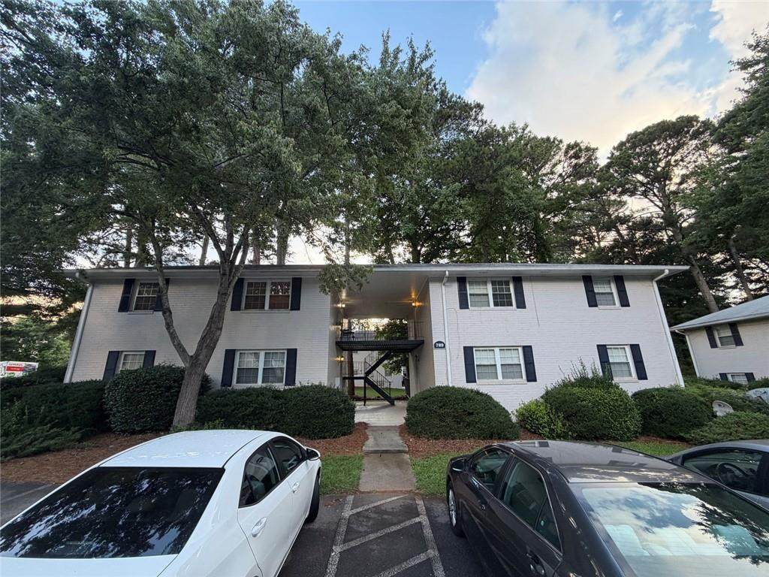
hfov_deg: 102.1
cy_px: 288
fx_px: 311
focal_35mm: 14
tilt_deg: +15.5
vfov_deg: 85.7
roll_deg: +1.0
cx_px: 384
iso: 125
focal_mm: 2.22
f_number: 2.2
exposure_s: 1/121
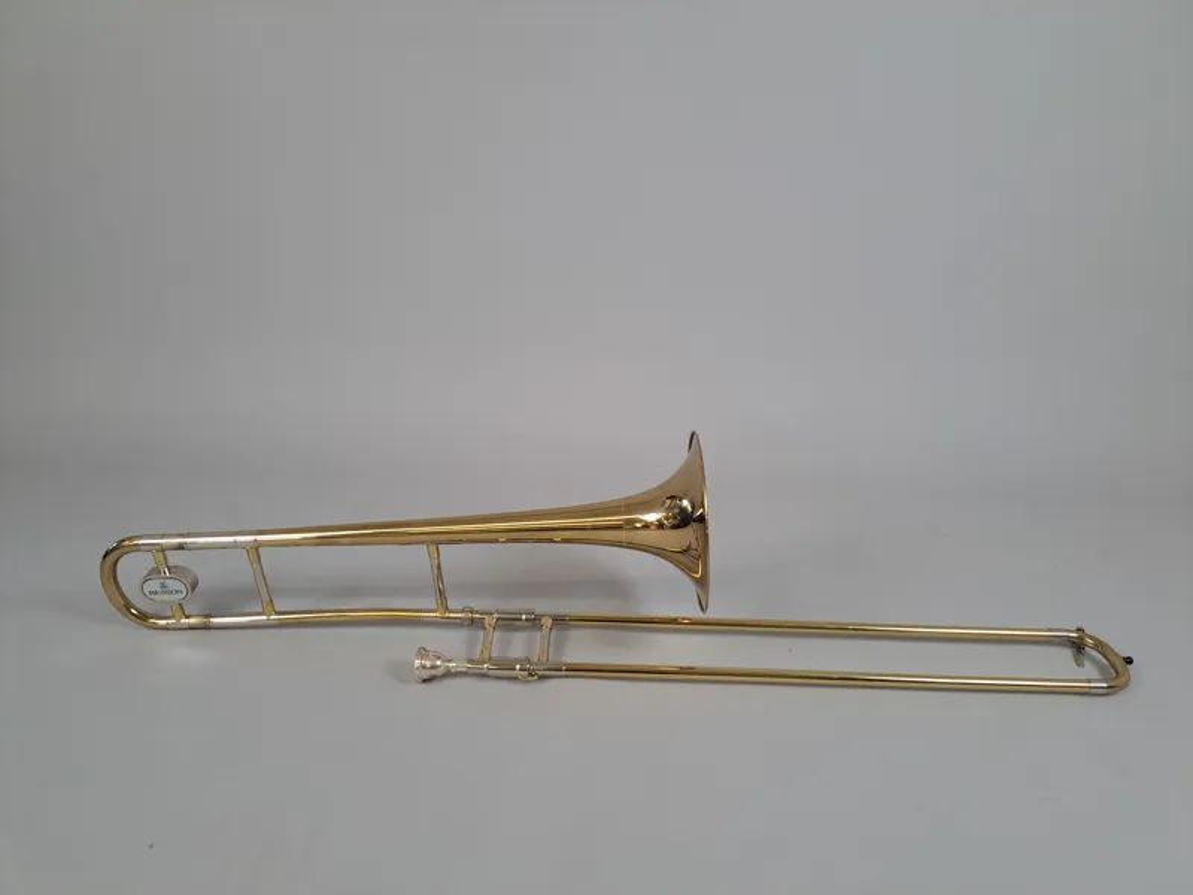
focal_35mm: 24
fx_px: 827
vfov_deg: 56.8
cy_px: 448
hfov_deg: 71.6
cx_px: 596
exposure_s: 1/50
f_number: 1.8
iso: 50
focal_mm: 5.23
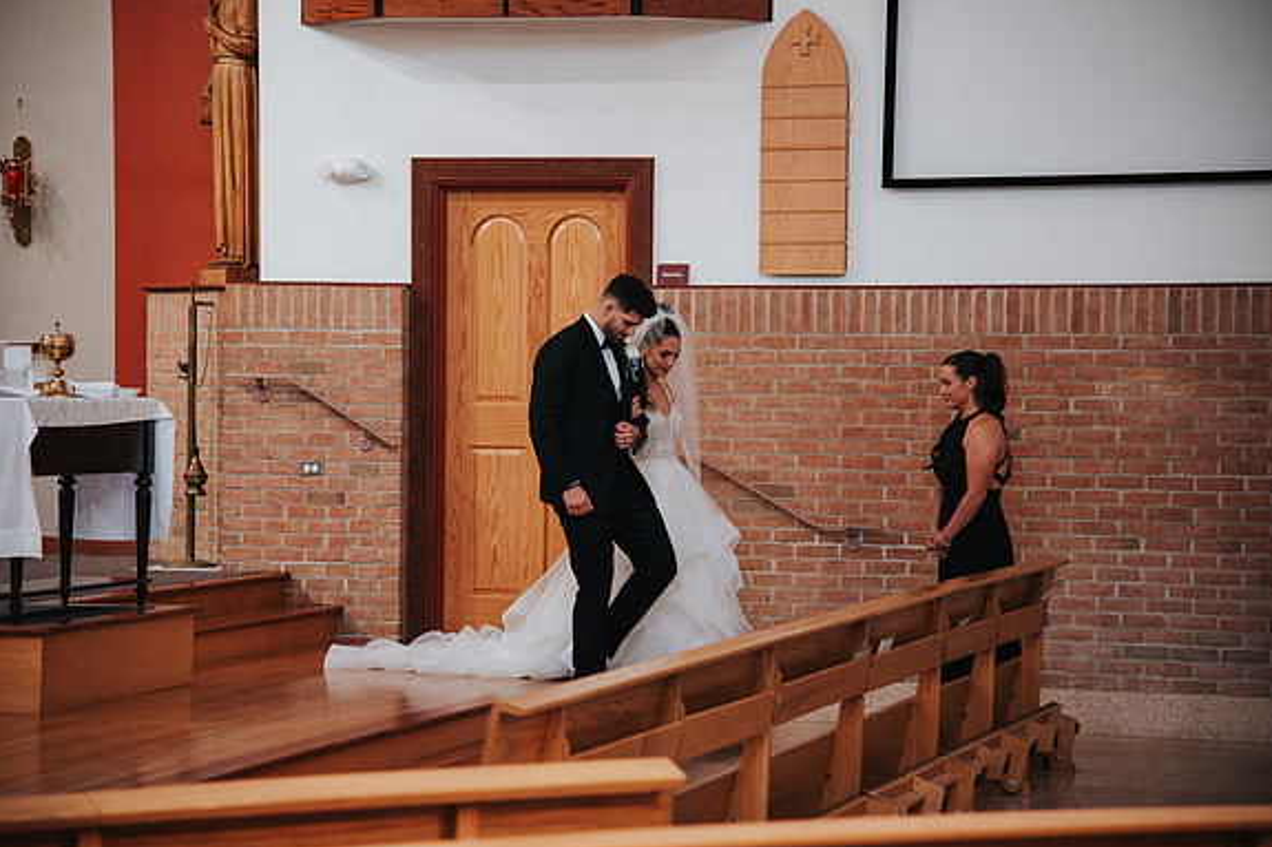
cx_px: 637
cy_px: 424
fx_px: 3744
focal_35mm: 106
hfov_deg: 19.3
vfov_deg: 12.9
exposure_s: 1/200
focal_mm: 105
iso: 1000
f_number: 4
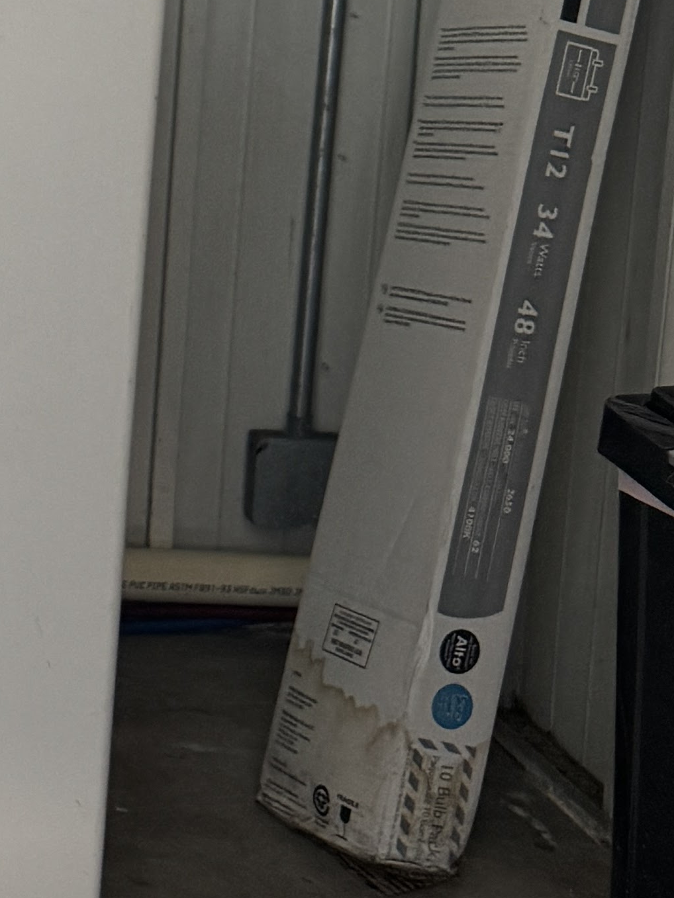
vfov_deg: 19.2
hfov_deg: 12.7
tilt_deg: -10.5
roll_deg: -0.2
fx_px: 2622
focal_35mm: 101
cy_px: 144
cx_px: -697
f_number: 1.78
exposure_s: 1/104
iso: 200
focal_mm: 6.76
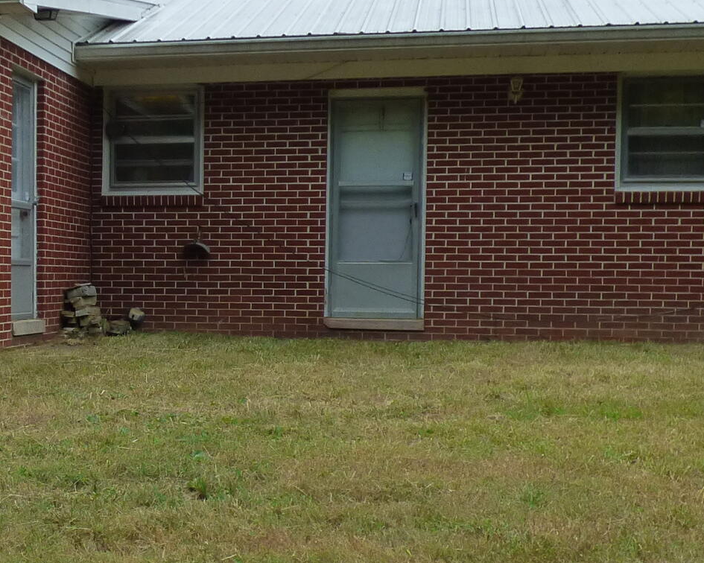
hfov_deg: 29.4
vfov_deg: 24.5
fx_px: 1292
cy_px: 344
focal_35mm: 62
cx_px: 92
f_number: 2.8
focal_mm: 3.58
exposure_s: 1/1300
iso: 160
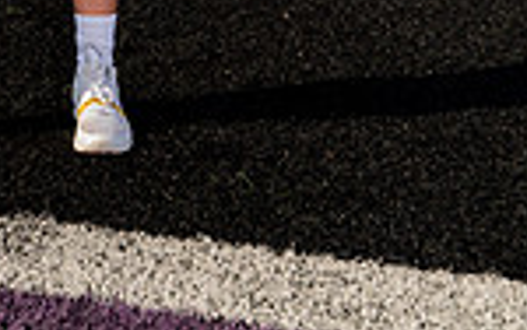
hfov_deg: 20.8
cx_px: 56
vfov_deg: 11.6
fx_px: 1409
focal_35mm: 98
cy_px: -390
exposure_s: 1/250
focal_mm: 32
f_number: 6.3
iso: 100
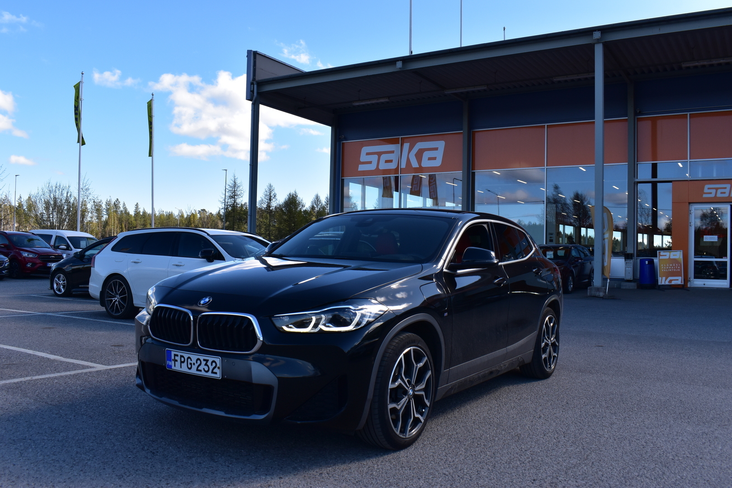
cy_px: 244
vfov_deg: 41.7
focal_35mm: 32
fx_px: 640
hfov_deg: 59.5
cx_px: 366
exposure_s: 1/350
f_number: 11
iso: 400
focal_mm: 21
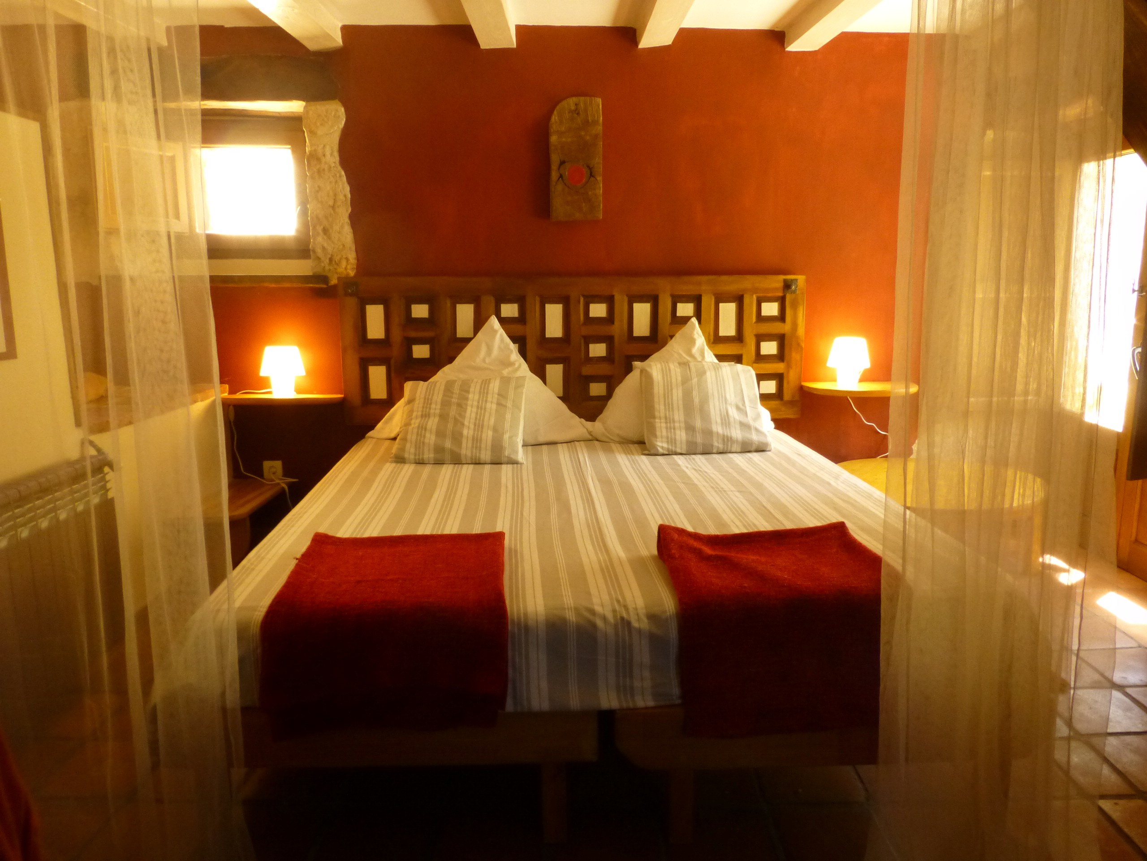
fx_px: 795
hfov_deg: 71.6
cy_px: 430
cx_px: 574
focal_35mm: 24
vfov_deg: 56.8
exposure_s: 1/13
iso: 400
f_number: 4.5
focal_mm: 4.3
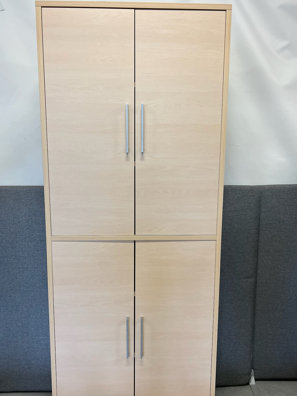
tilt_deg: -10.1
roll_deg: +0.7
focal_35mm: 31
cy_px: 216
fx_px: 355
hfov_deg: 45.4
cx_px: 139
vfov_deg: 58.3
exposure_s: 1/100
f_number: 1.6
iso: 80
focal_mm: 5.1
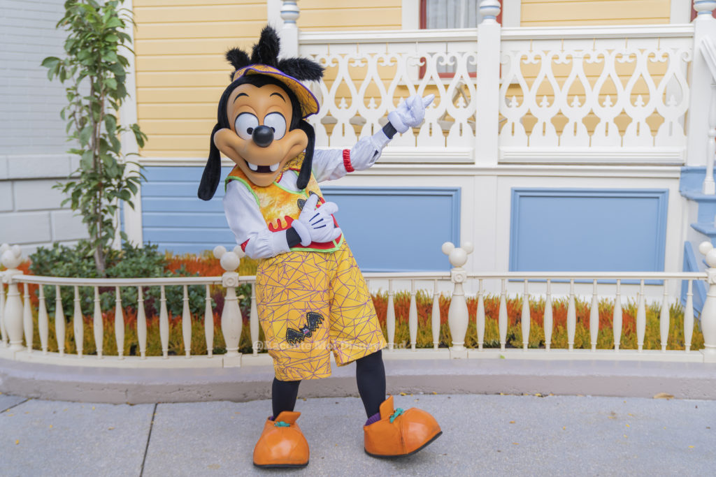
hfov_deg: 49.5
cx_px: 358
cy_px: 238
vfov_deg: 34.2
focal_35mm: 39
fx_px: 776
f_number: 2.8
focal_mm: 39
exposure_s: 1/250
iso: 100
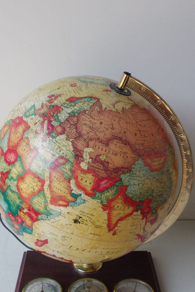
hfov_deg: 31.1
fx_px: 349
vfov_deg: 45.3
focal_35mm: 43
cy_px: 164
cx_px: 79
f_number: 8
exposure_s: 1/200
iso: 800
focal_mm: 18
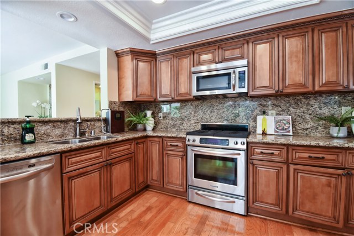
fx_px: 148
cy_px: 118
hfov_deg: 100.4
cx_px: 177
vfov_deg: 77.4
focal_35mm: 15
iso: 800
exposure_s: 1/20
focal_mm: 10
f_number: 8
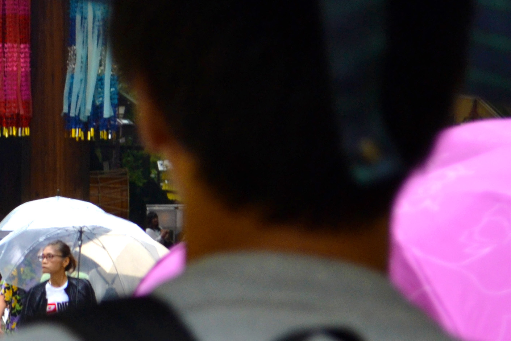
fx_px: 3827
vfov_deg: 5.1
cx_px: -267
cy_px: 231
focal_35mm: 270
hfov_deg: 7.5
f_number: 5.6
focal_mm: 55
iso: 400
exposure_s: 1/125
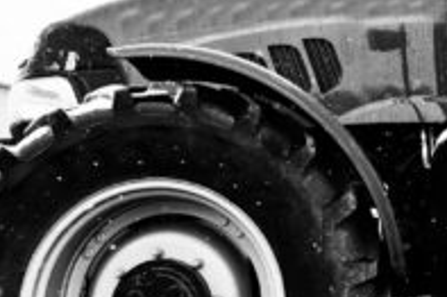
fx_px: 906
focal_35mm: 73
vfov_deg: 18.6
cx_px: 440
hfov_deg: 26.4
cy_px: 108
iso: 200
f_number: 3.2
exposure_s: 1/500
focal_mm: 24
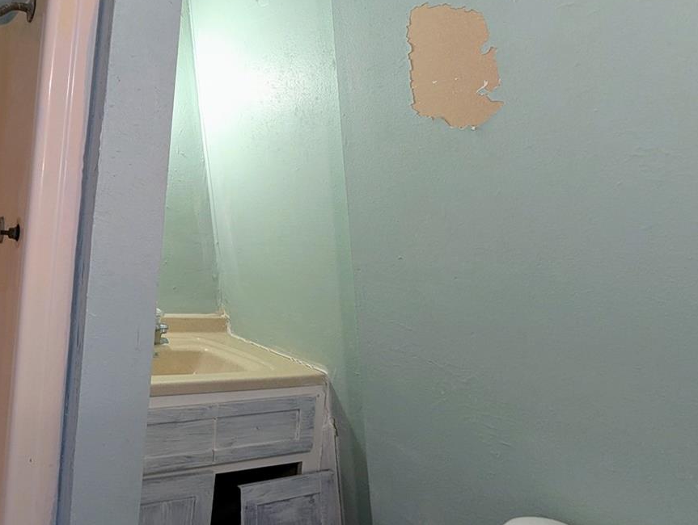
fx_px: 485
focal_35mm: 24
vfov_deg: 56.8
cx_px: 158
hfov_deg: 66.1
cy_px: 229
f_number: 2.2
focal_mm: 1.95
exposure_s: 1/30
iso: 51
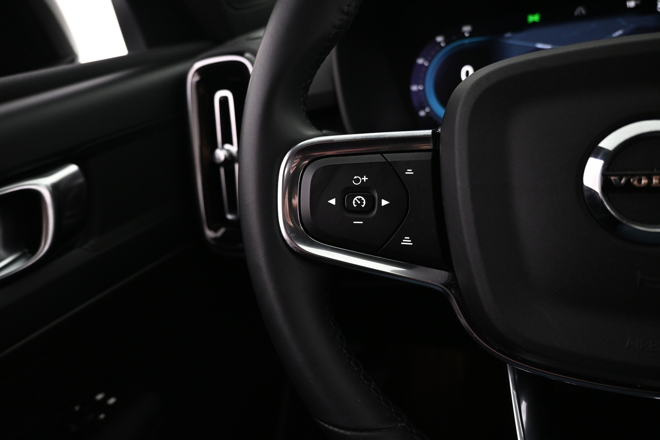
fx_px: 440
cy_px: 220
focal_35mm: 24
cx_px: 330
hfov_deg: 73.7
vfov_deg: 53.1
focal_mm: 16
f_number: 3.5
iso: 1250
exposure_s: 1/25
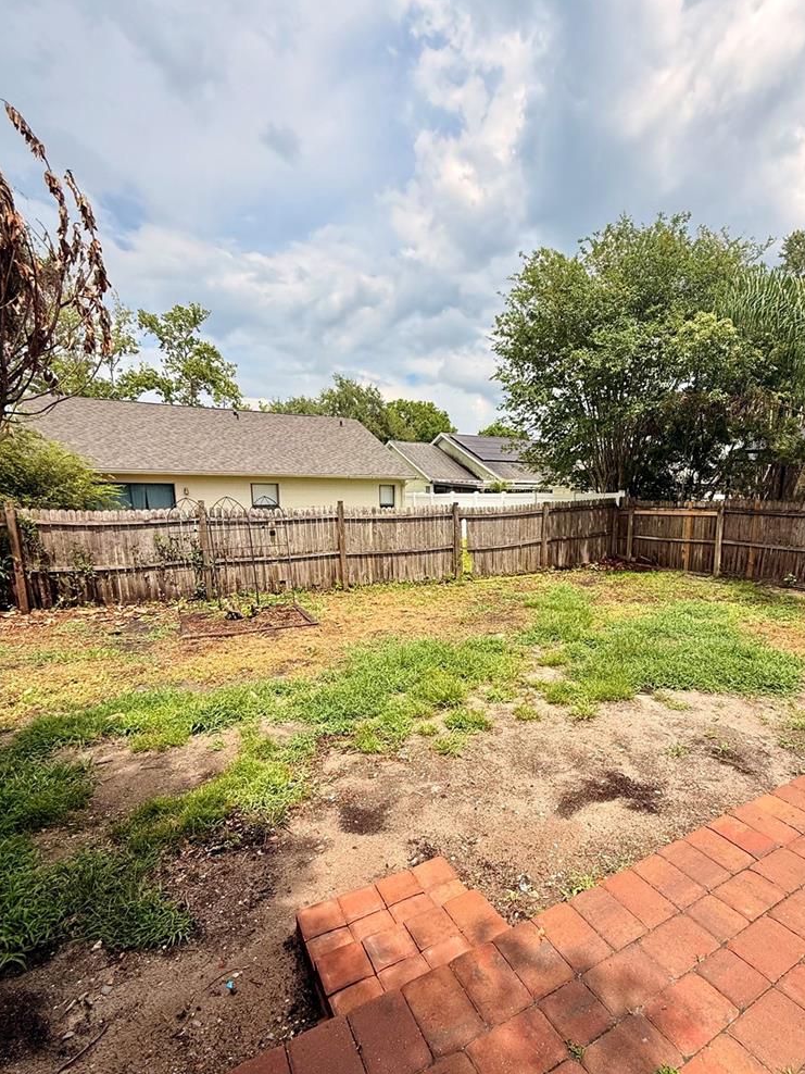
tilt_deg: -10.9
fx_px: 527
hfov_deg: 74.2
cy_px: 597
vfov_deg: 90.7
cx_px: 469
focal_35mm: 17
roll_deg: -1.0
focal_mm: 2.22
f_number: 2.2
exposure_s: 1/1961
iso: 50
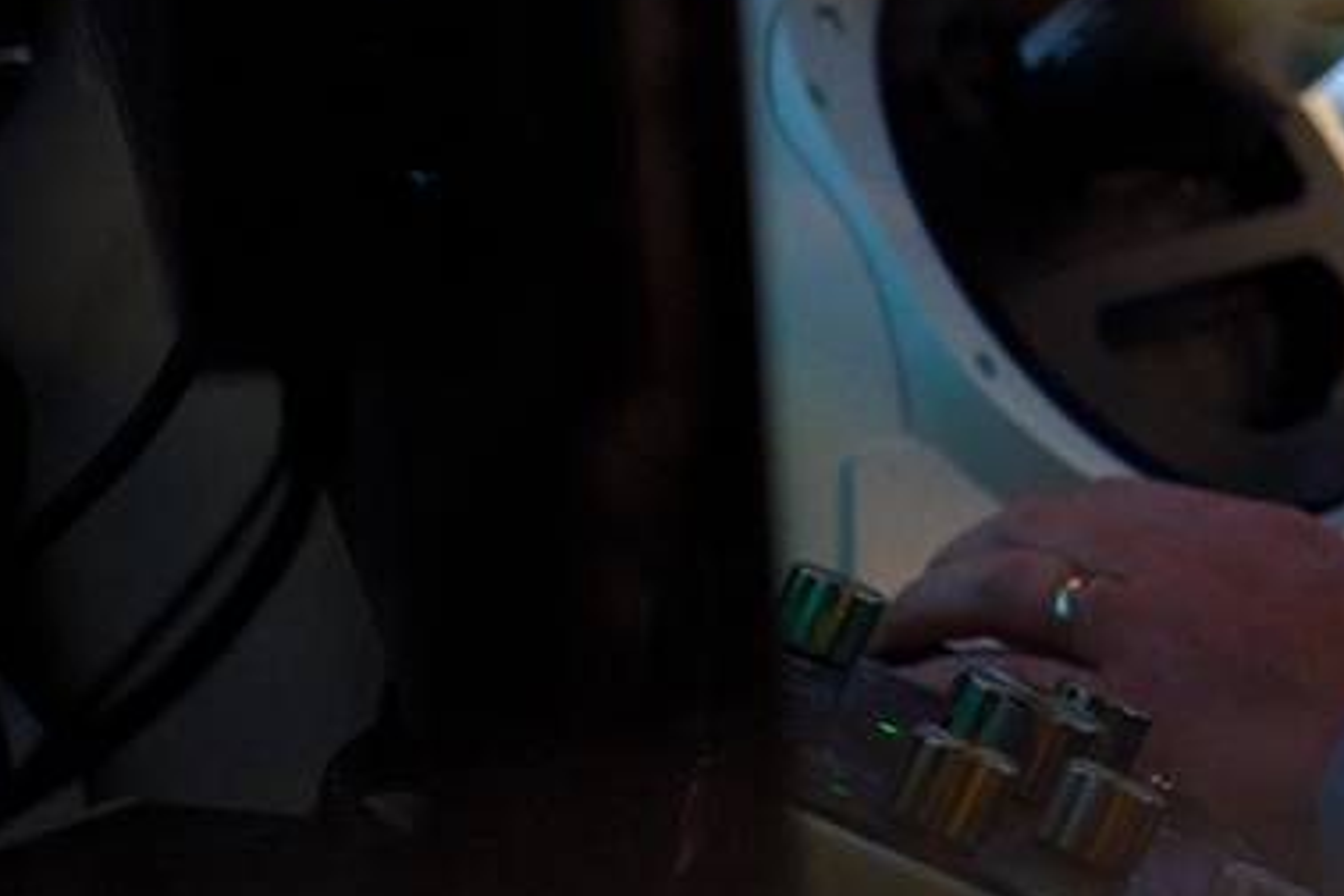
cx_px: 2517
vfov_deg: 8.9
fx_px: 5525
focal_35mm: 148
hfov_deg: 12.5
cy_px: -606
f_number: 2.2
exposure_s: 1/60
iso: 400
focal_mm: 35
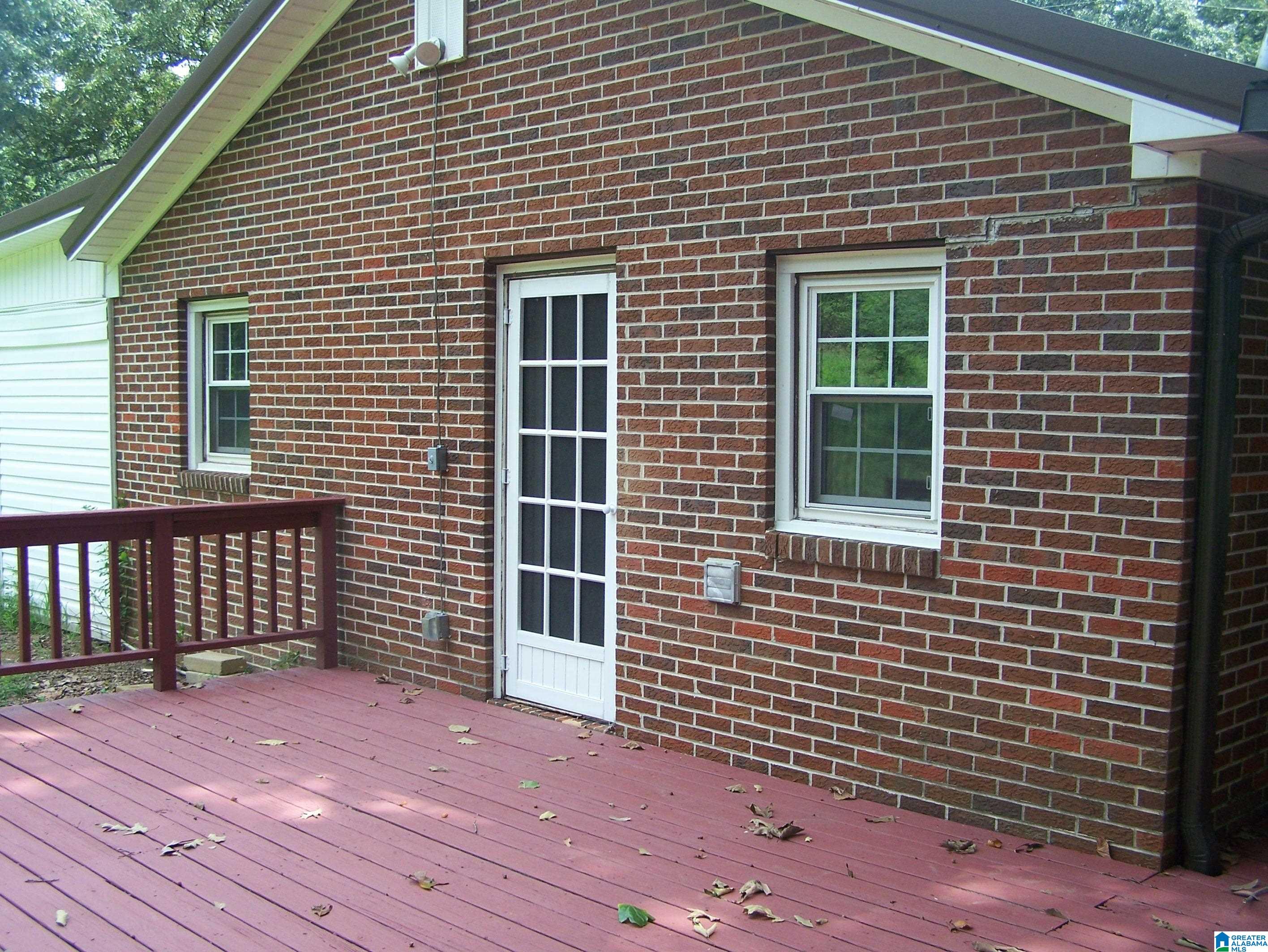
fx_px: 1393
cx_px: 634
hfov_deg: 48.9
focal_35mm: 38
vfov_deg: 37.8
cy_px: 476
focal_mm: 6.3
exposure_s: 1/320
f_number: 2.8
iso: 80
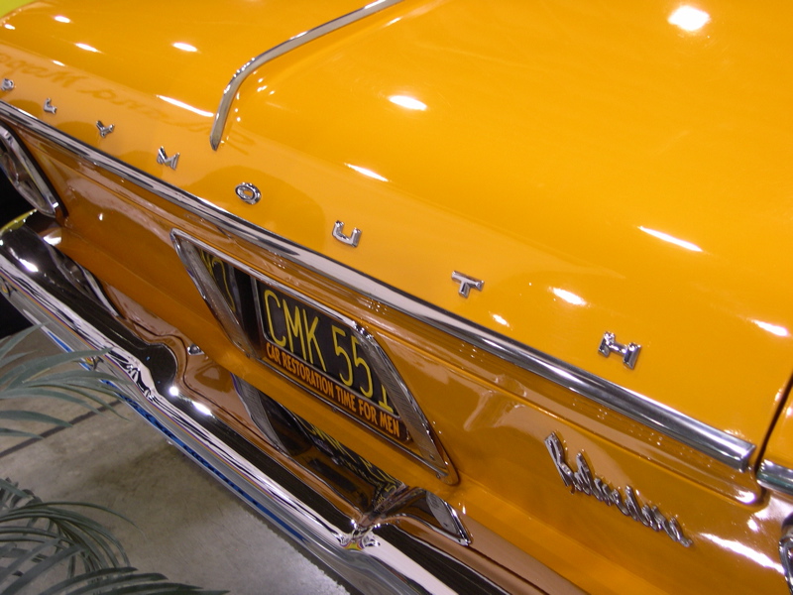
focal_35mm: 62
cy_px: 298
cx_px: 396
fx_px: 1420
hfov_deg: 31.2
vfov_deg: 23.7
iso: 100
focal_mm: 13.2
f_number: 3.5
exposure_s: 1/15.1
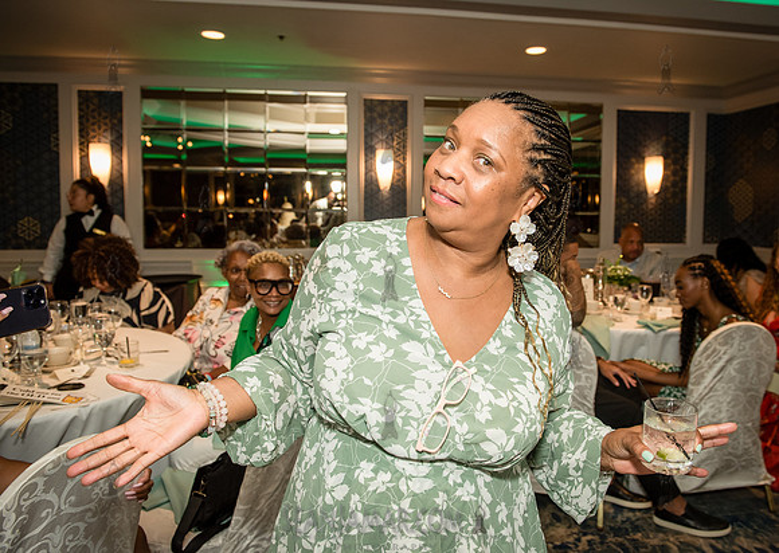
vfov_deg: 46.4
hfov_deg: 61.9
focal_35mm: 29
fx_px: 645
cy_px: 255
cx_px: 447
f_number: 3.5
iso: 1600
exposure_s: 1/200
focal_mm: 26
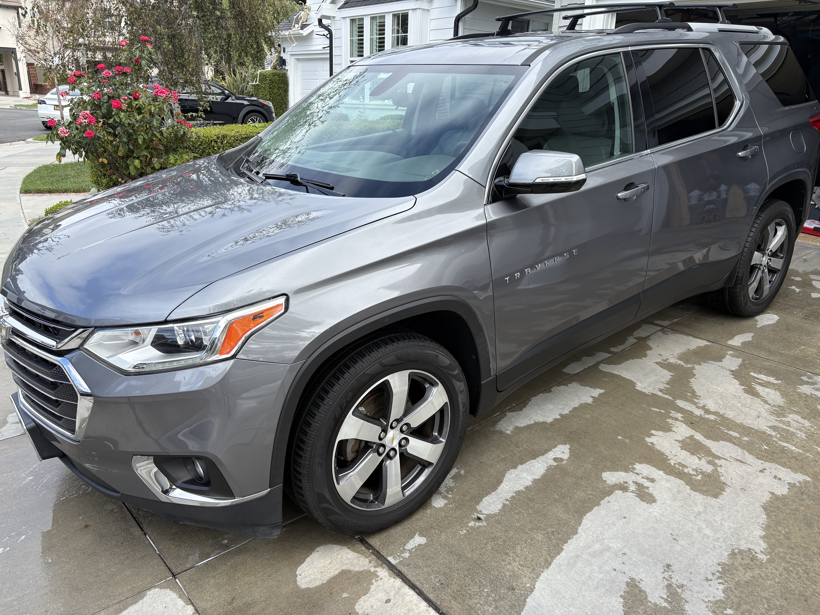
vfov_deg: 53.1
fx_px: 616
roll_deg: -2.1
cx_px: 410
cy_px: 308
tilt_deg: -18.6
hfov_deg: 67.3
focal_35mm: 26
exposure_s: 1/1239
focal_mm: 5.96
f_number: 1.6
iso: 50
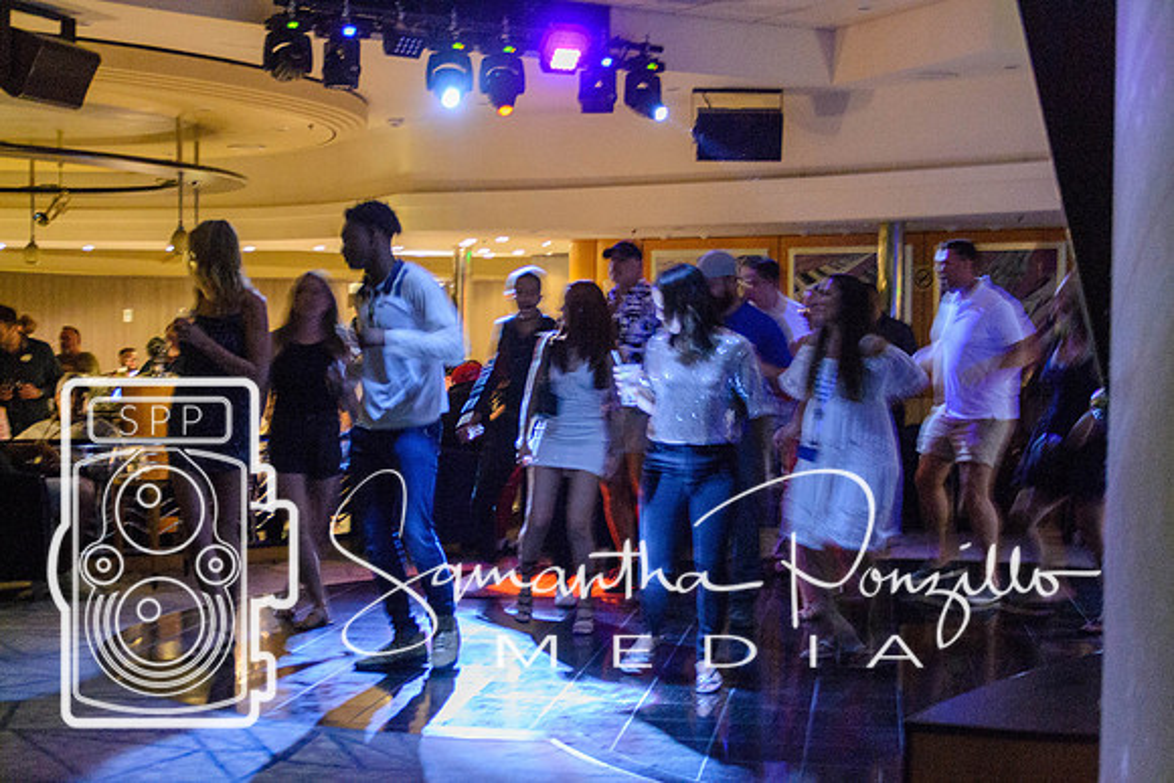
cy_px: 392
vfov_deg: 23.8
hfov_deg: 35.0
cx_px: 587
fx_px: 1859
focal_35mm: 57
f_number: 4.5
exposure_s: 1/10
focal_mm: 38
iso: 3200
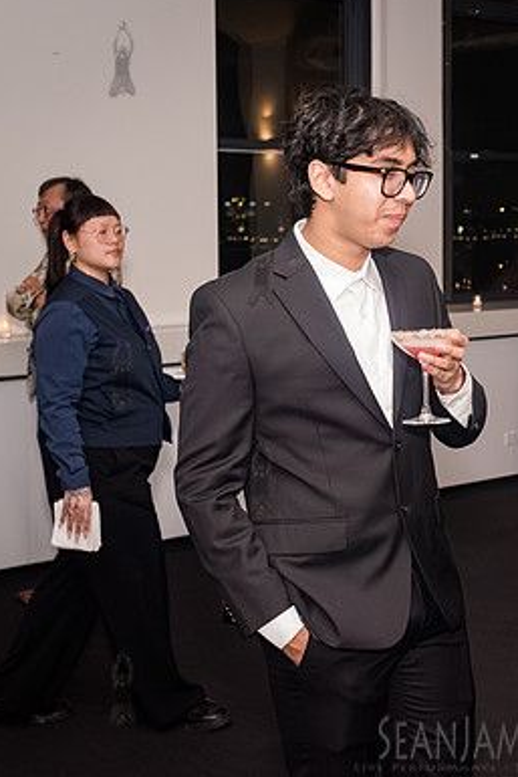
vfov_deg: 30.0
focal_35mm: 67
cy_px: 314
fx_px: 1445
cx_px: 495
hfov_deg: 19.8
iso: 8000
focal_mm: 35
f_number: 5
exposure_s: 1/400
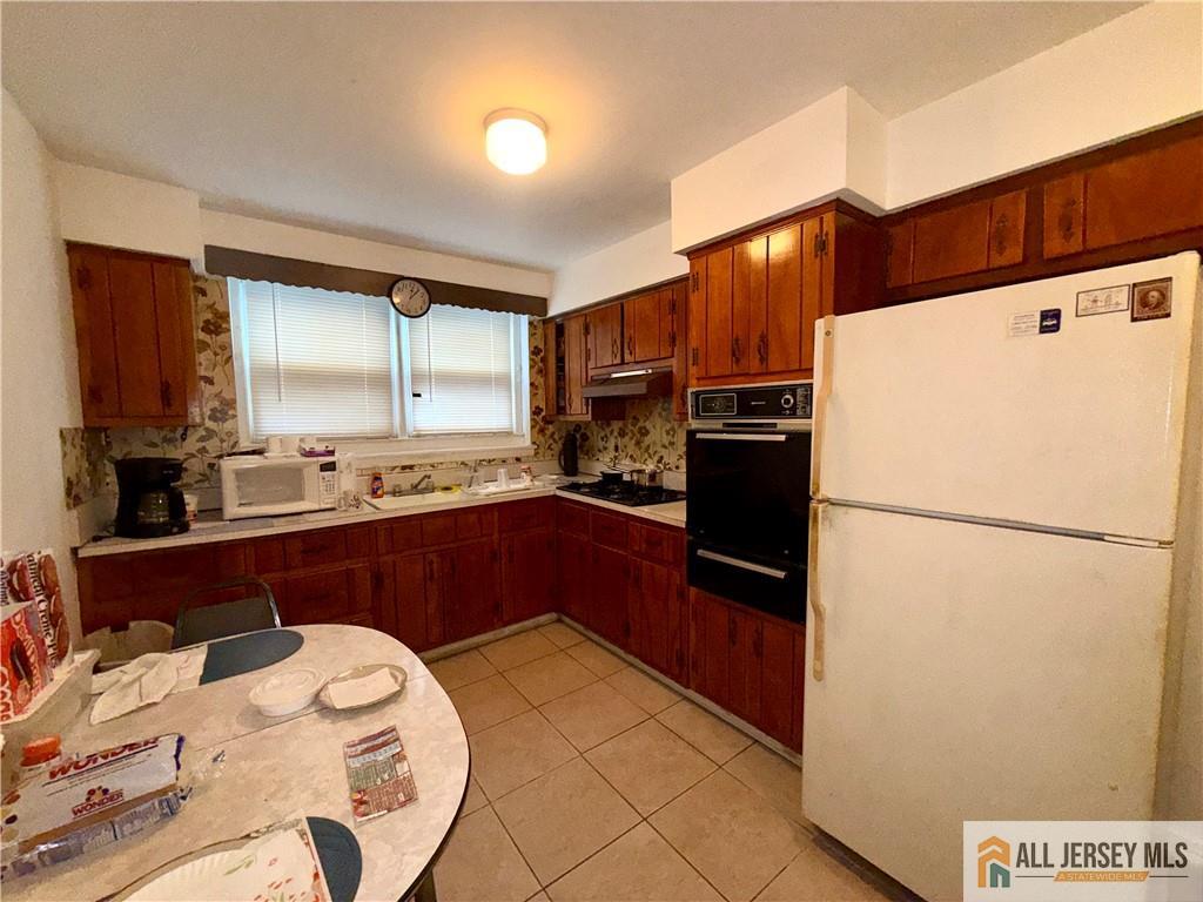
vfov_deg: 85.7
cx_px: 602
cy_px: 451
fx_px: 487
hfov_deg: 102.1
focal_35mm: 14
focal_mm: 2.22
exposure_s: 1/102
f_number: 2.2
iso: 80
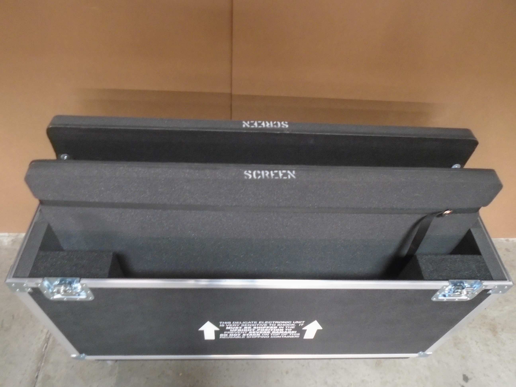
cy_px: 194
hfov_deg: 67.3
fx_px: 388
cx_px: 258
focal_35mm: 26
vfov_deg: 53.1
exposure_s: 1/5
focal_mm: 4.6
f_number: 3.2
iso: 400
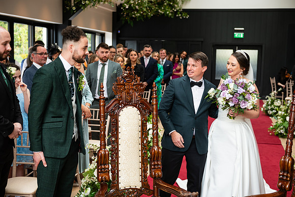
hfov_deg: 38.2
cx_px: 148
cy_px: 98
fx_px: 426
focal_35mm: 52
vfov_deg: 26.0
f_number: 3.5
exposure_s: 1/200
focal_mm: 52
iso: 400
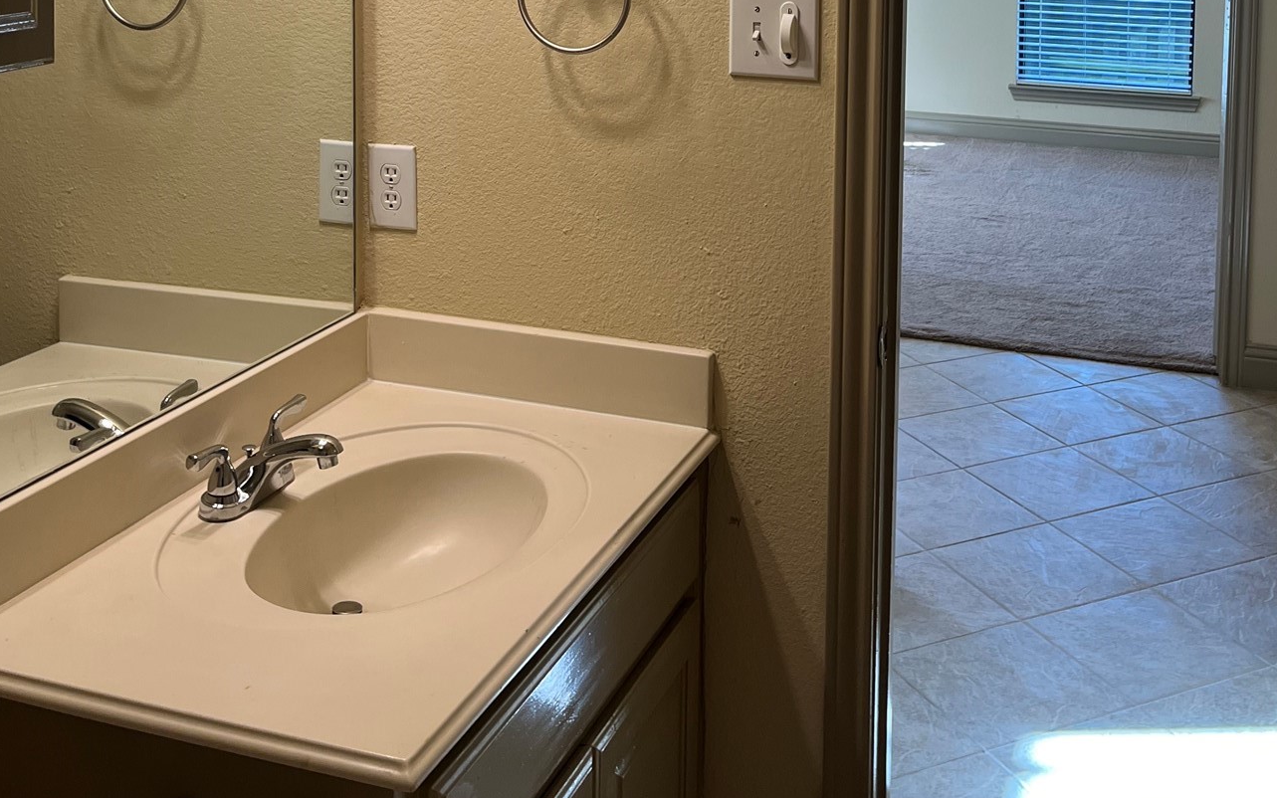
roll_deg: +0.6
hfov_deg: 45.1
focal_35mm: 44
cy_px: -69
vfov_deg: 26.9
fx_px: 1531
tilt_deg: -3.9
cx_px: 728
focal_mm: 5.1
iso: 80
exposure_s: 1/120
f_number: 1.6
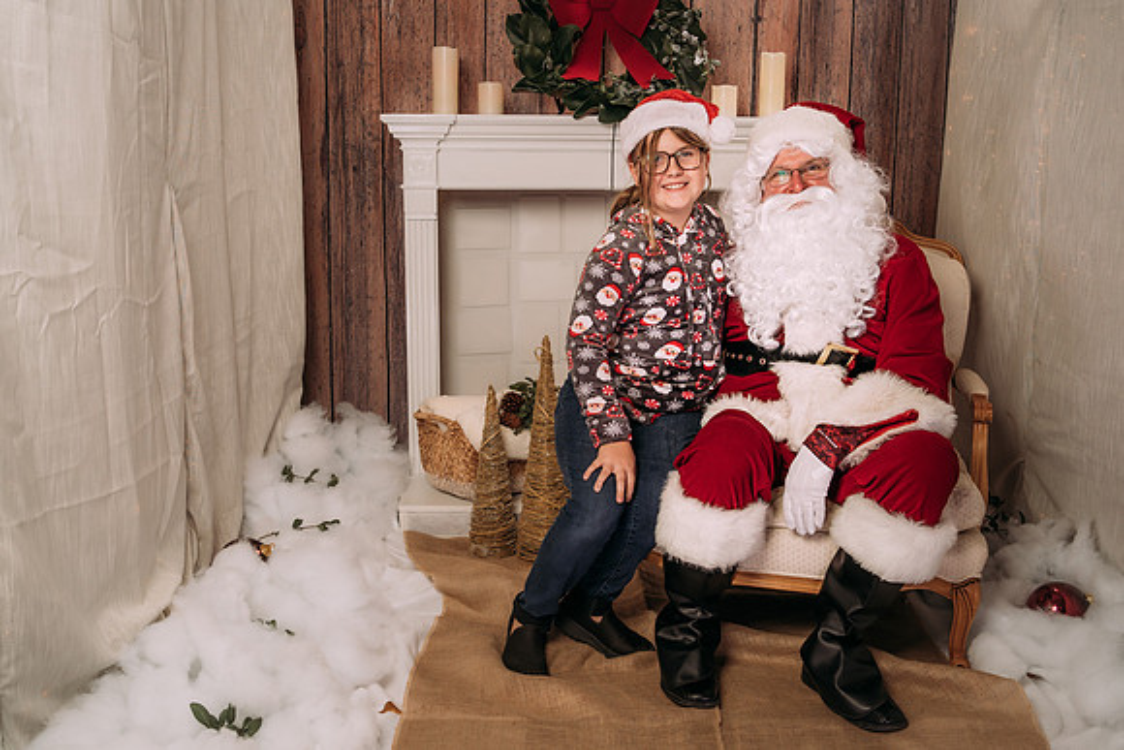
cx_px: 566
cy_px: 387
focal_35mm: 40
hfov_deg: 49.0
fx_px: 1234
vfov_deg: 33.8
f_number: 5.6
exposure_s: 1/100
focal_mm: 35
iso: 100
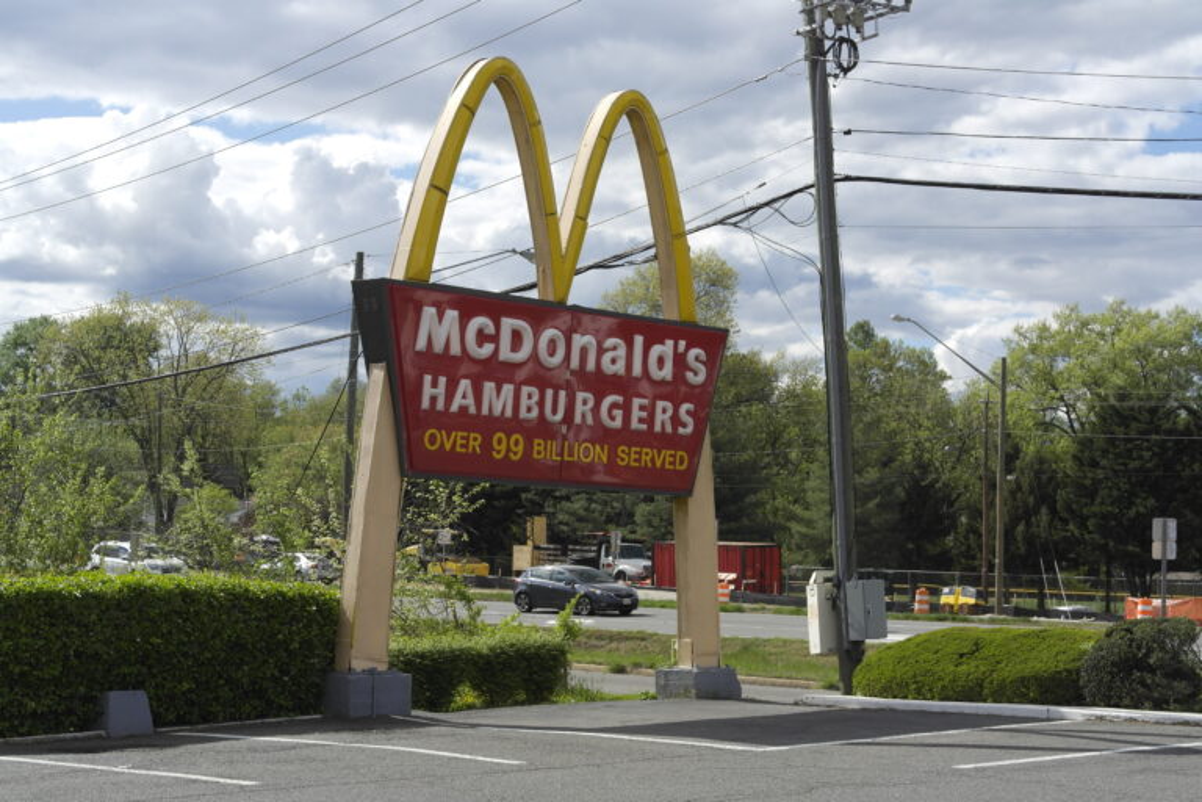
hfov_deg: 29.2
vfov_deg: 19.7
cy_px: 401
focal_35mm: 69
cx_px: 601
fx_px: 2304
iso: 100
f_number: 8
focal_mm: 45
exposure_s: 1/320
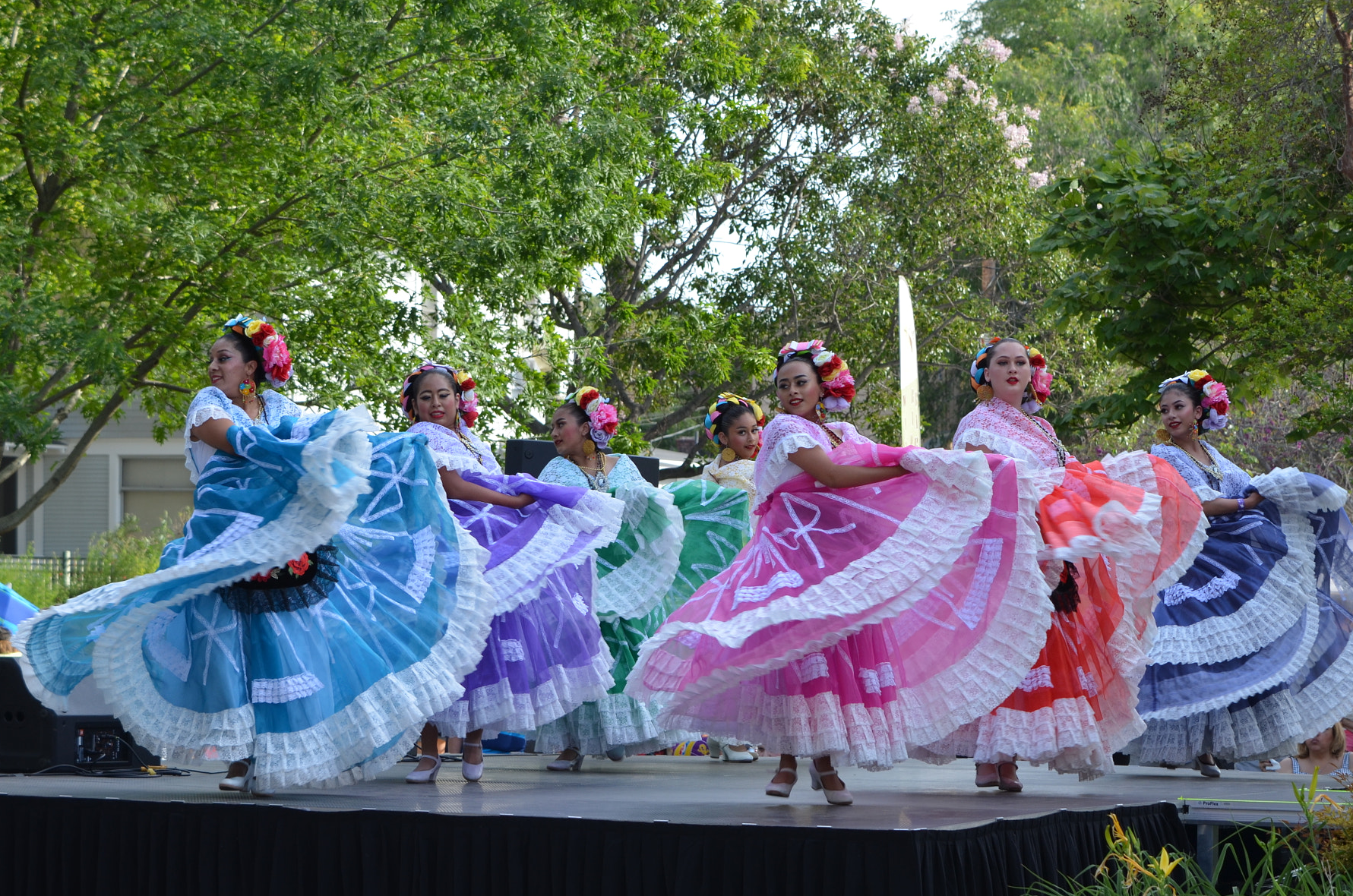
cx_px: 760
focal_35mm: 147
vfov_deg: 9.3
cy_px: 456
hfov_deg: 14.0
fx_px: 5498
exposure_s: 1/160
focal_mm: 85
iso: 200
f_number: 6.3
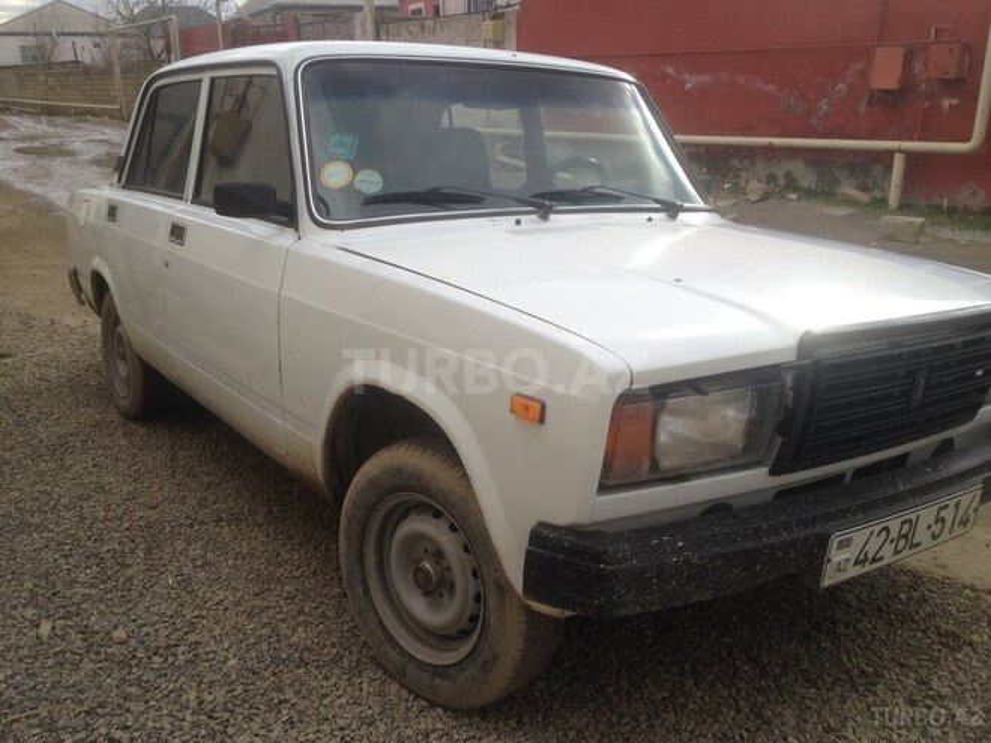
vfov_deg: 40.7
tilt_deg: -22.5
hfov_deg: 52.6
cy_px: 372
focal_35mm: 35
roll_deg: +0.0
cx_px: 496
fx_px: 1002
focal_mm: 4.28
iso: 50
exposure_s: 1/649
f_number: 2.4
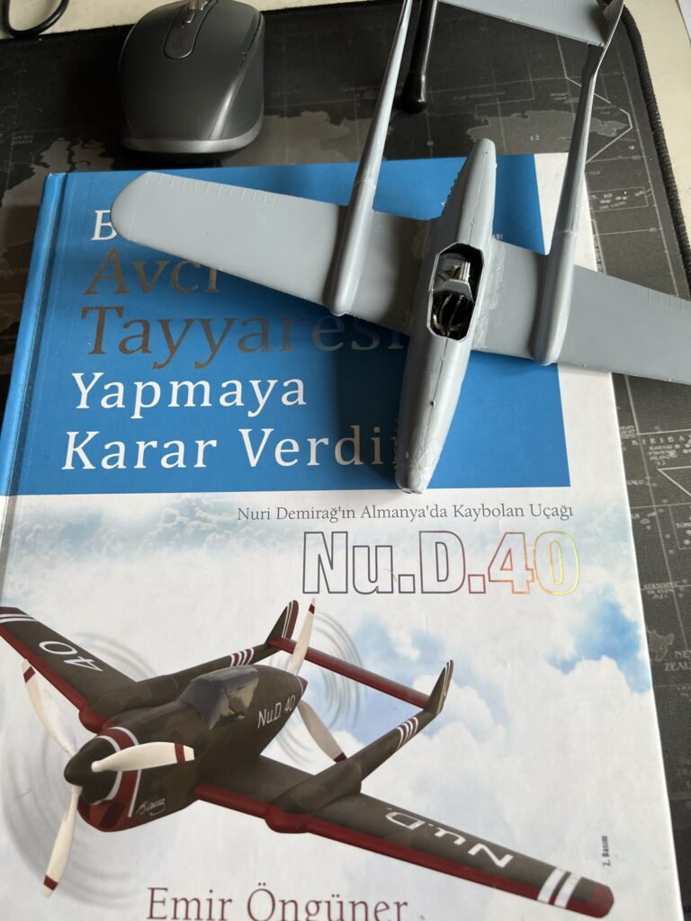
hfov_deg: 53.1
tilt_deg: -70.4
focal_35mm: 26
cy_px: 460
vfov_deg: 67.3
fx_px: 692
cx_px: 346
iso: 80
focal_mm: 5.7
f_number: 1.5
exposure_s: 1/121
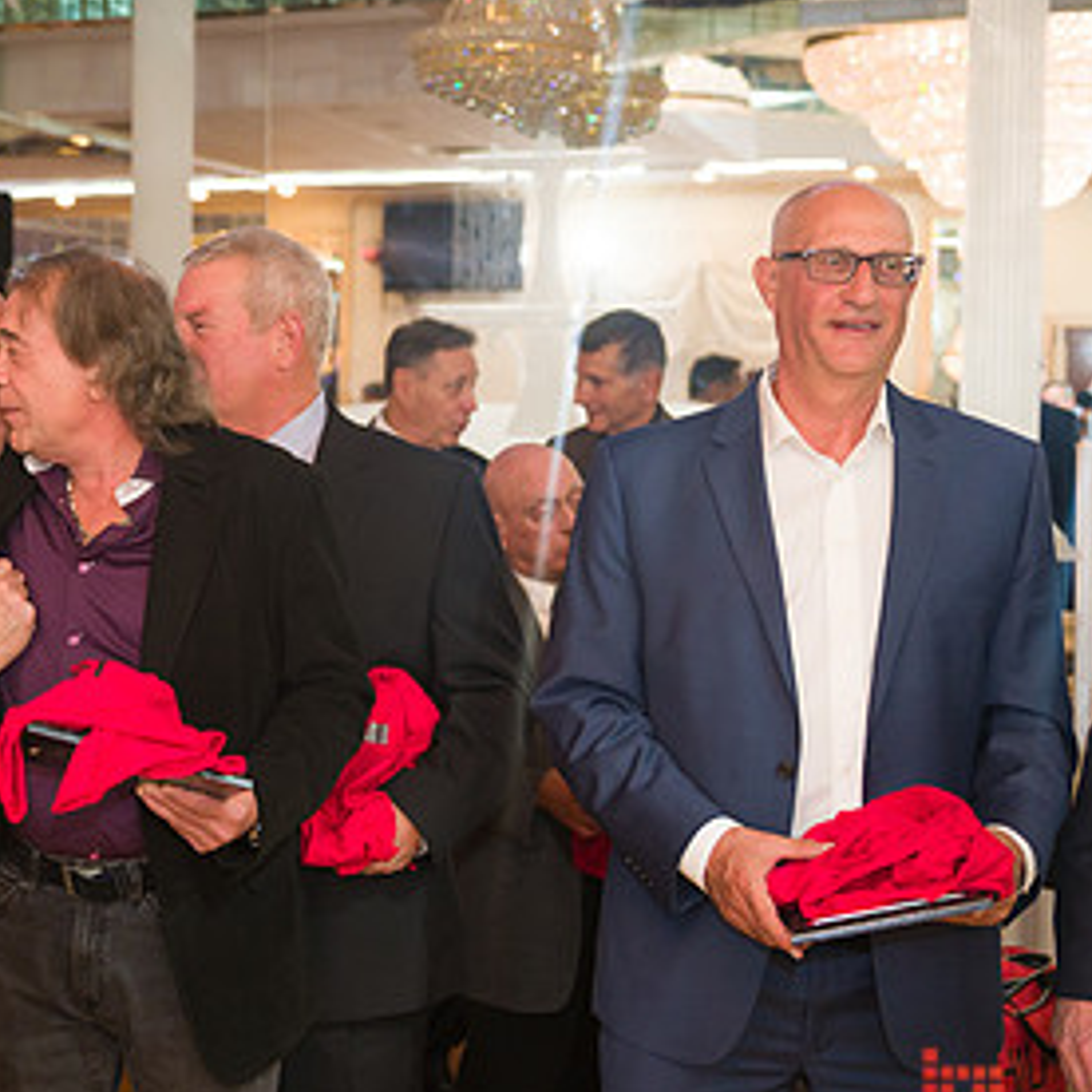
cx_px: 55
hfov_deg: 24.4
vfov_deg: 25.3
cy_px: 489
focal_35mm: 68
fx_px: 2427
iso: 1000
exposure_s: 1/125
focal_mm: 38
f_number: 3.2
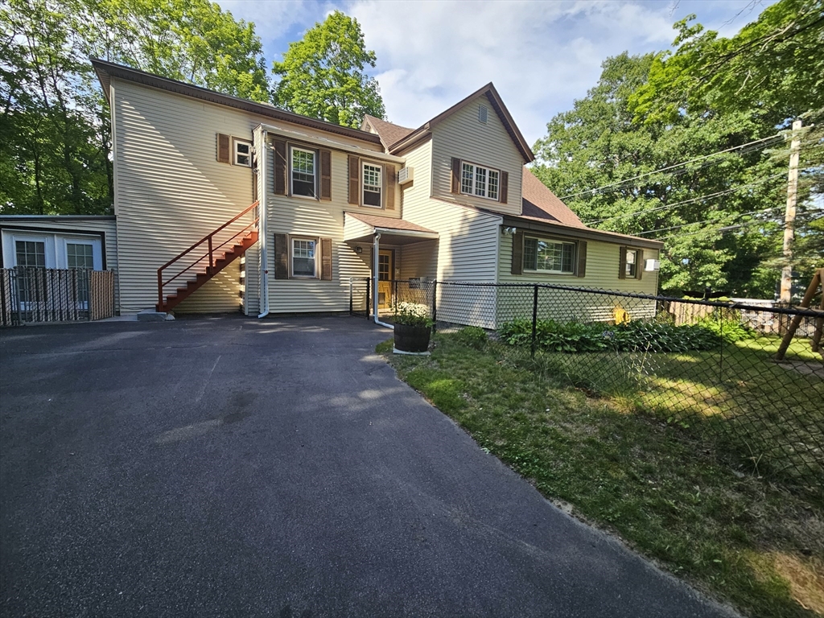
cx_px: 412
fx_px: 309
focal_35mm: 13
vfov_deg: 89.9
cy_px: 309
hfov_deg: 106.2
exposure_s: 1/1000
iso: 80
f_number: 2.2
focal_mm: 2.2
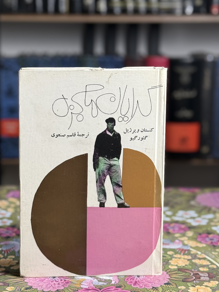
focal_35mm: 77
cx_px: 91
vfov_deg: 25.3
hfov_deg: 19.1
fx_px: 649
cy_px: 113
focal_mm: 6.76
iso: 80
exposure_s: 1/100
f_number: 1.78
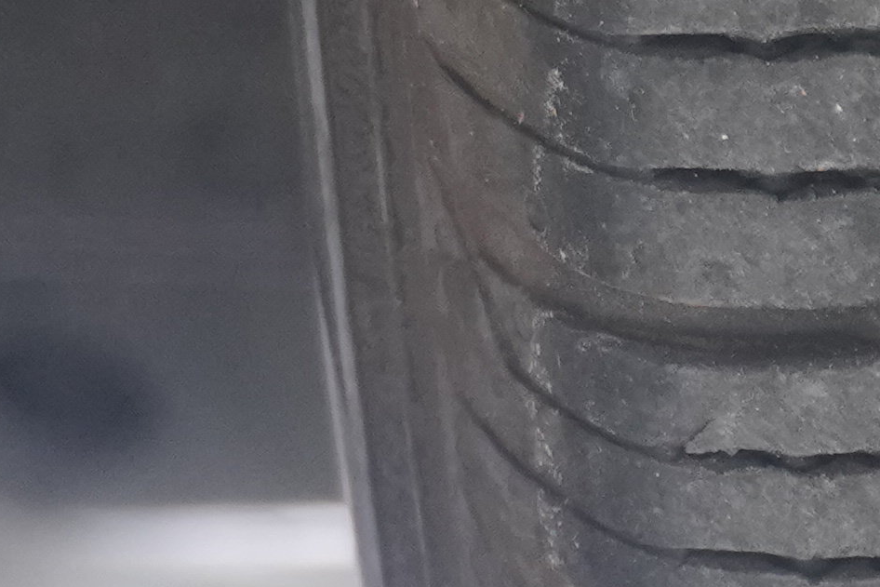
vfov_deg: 4.8
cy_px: 279
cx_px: 1825
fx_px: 6943
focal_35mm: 284
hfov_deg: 7.0
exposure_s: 1/60
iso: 1600
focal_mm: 35
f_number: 5.6
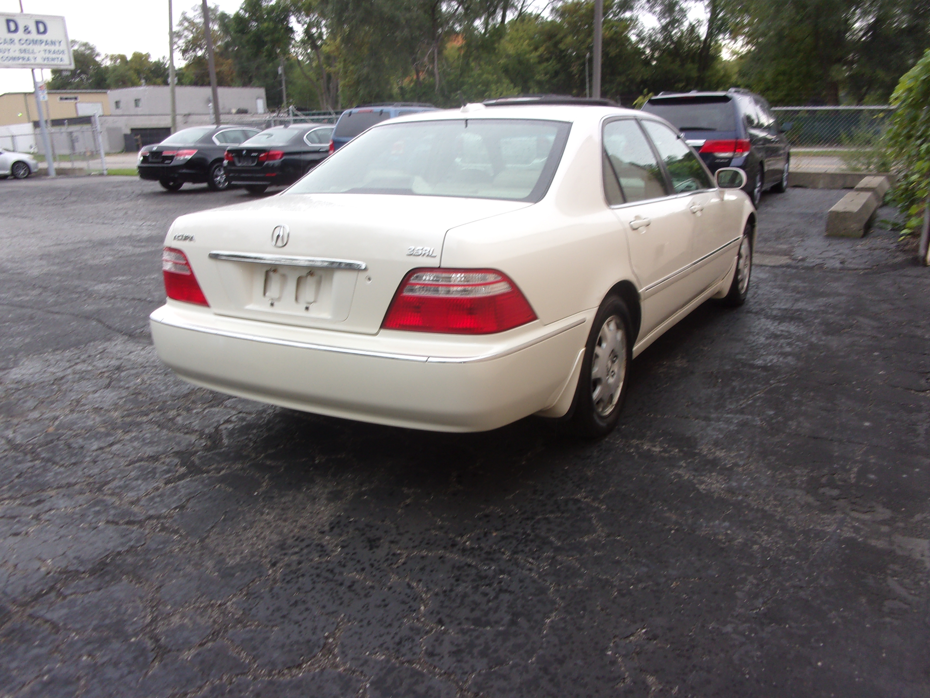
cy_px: 349
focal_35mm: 28
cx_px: 465
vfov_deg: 49.7
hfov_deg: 63.4
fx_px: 752
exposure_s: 1/90
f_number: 3.9
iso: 80
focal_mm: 5.1
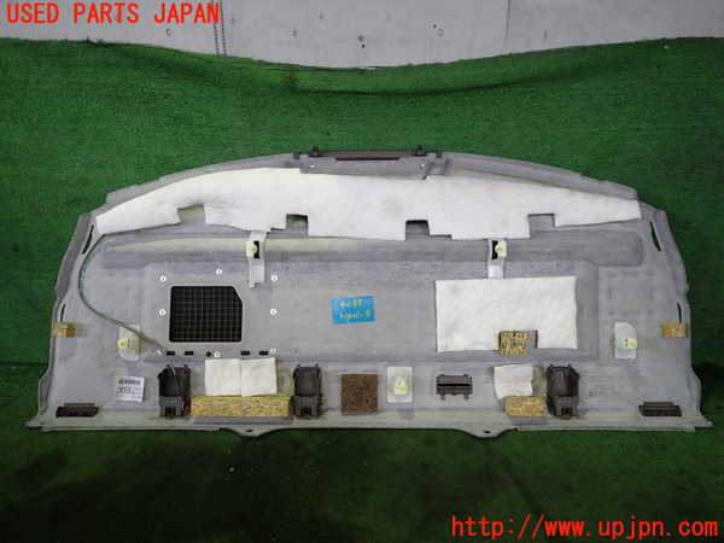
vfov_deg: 54.9
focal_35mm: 25
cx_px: 362
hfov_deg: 69.4
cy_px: 272
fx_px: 523
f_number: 2
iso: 200
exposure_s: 1/40
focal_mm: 4.5
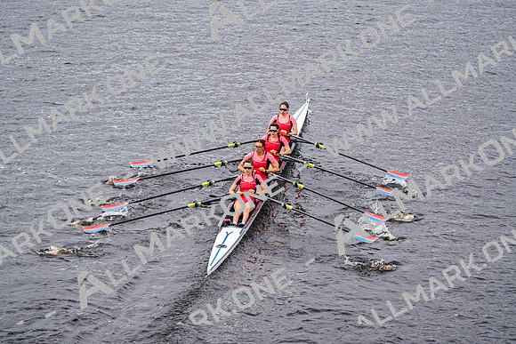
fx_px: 2867
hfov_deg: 10.3
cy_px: 172
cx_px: 258
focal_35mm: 200
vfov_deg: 6.9
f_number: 2.8
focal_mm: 200
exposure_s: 1/2000
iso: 250
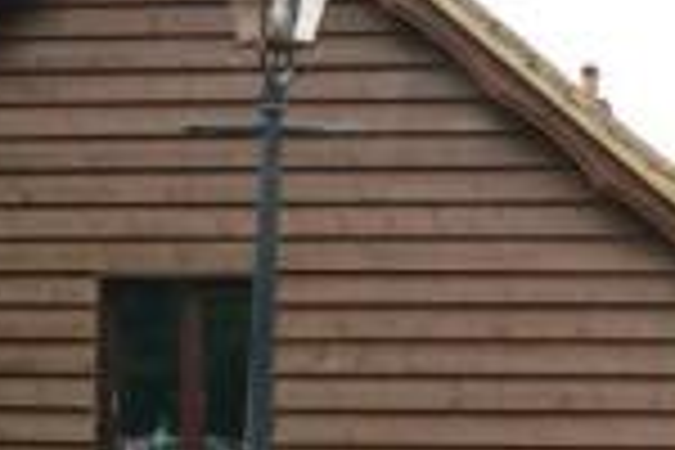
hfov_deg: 19.9
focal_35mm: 95
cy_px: 313
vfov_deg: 14.4
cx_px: 855
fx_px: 1781
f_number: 6.3
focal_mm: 20
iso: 100
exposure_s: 1/160
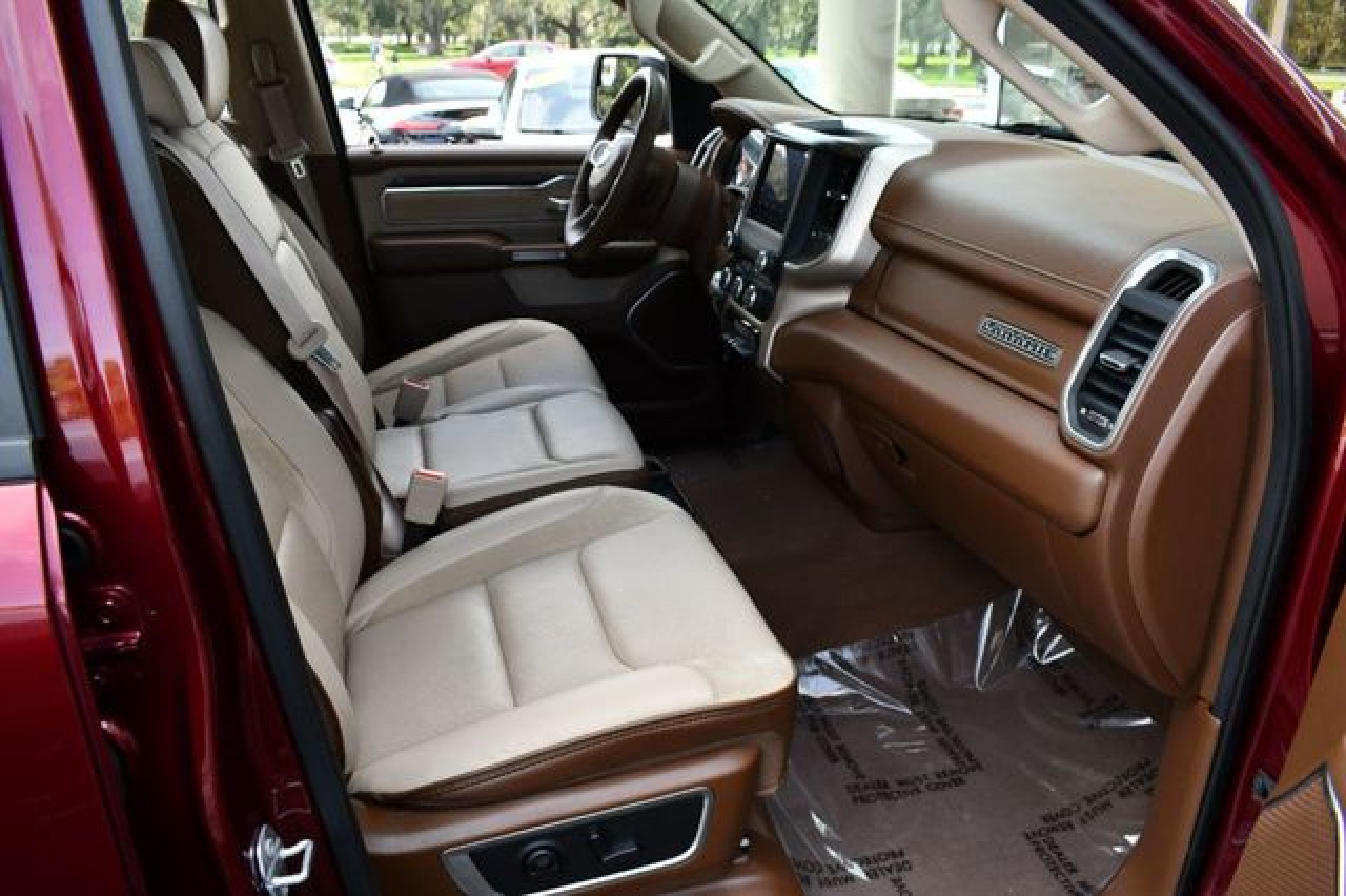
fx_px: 1009
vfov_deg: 47.9
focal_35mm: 27
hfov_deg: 67.4
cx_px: 673
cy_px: 448
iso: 400
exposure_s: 1/250
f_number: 5
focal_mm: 18
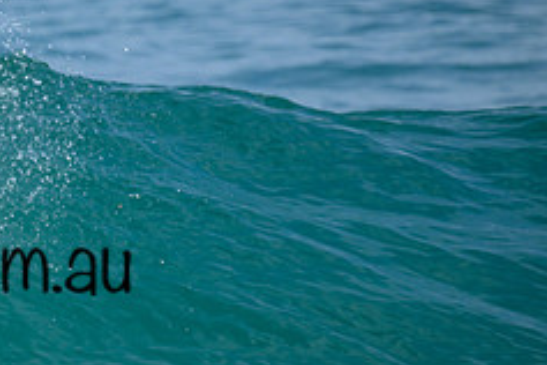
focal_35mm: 2685
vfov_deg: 0.5
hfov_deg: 0.8
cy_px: 199
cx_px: -111
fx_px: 40794
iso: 320
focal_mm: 800
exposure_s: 1/2500
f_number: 6.3
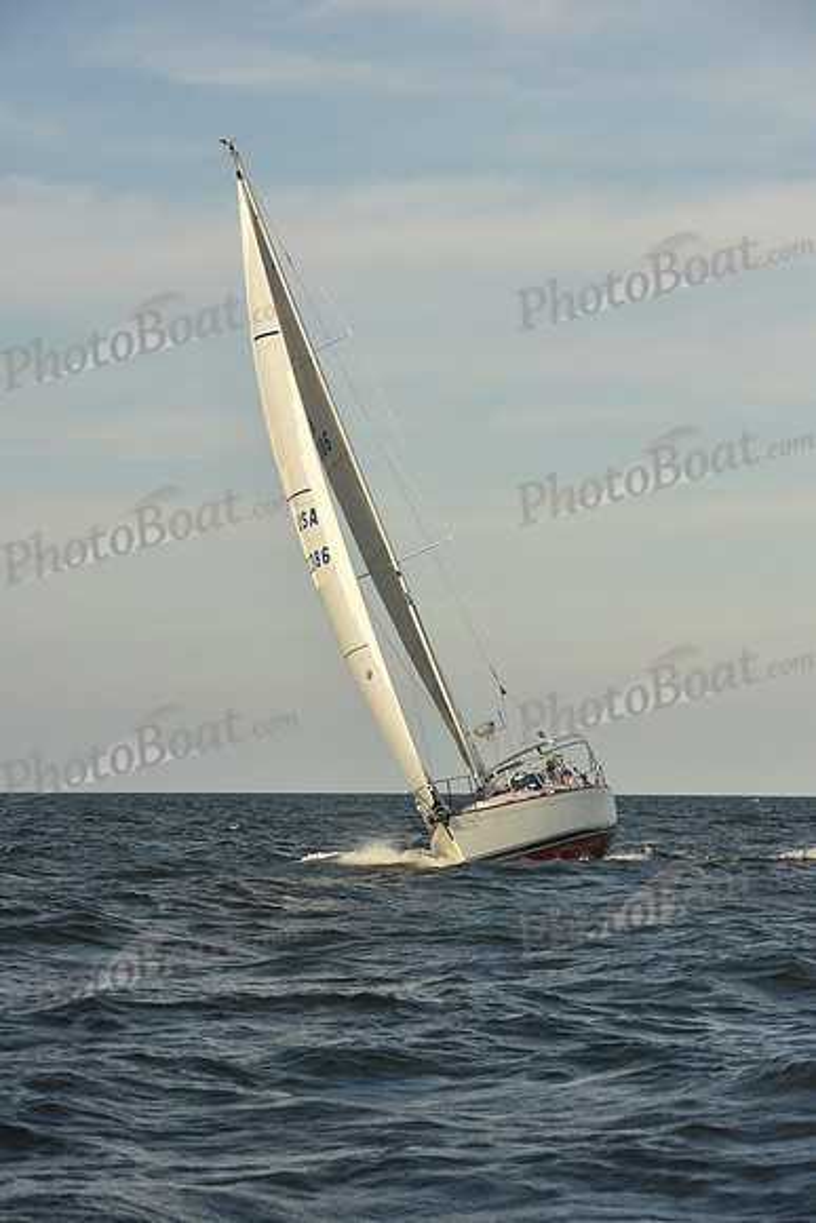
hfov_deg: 11.8
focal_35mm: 116
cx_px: 408
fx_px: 3941
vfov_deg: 17.6
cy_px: 612
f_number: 7.1
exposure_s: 1/800
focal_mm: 116
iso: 250
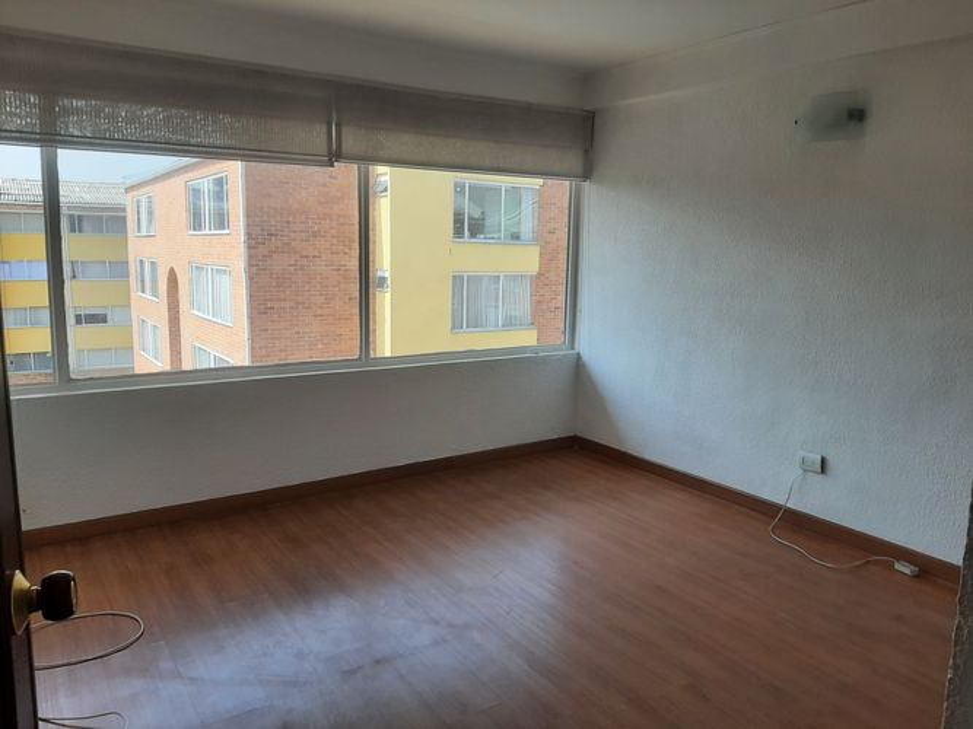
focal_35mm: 26
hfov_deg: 67.3
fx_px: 731
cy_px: 364
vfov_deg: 53.0
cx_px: 486
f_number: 1.7
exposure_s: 1/672
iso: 40
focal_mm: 3.93
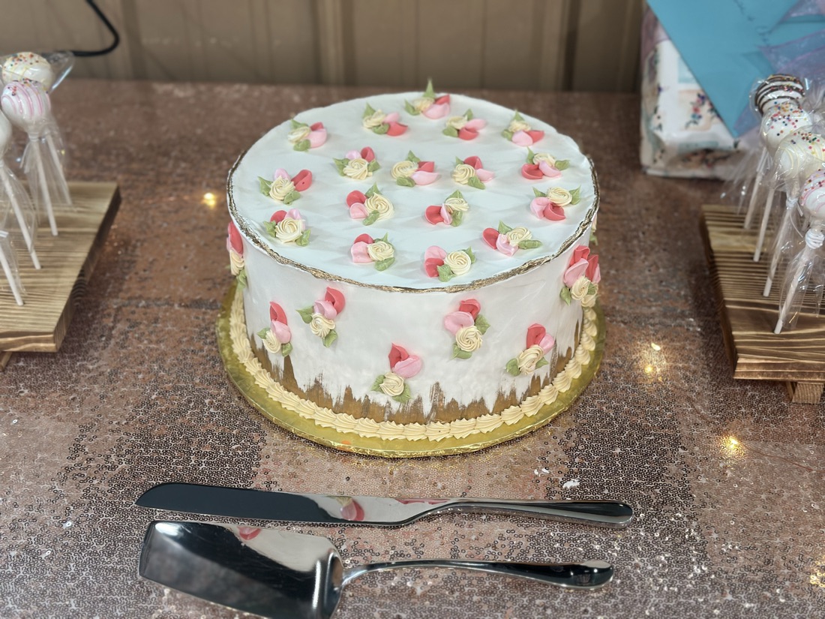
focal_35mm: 48
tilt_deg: -37.7
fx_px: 1144
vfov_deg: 30.3
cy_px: 310
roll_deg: -0.8
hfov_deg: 39.7
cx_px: 412
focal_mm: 6.86
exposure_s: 1/60
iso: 125
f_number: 1.78
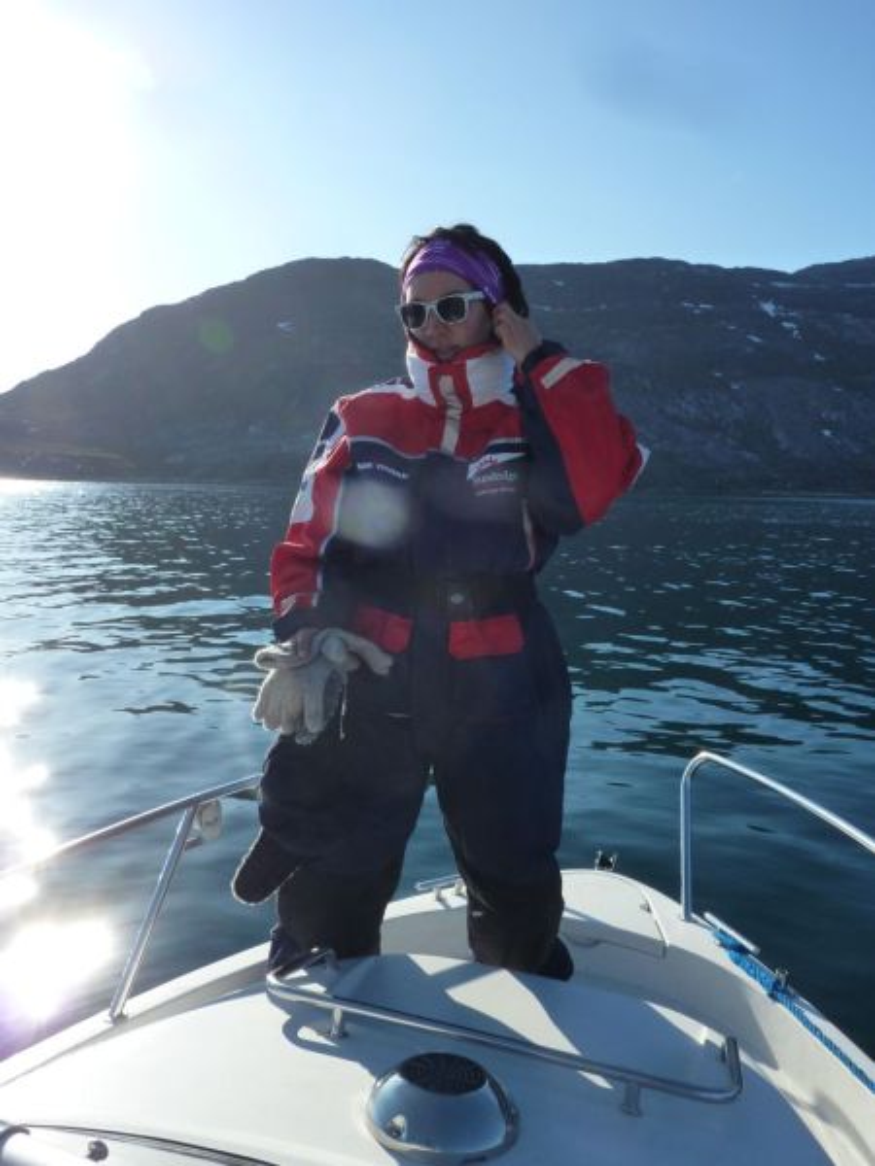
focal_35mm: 25
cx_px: 438
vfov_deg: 69.4
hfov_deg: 54.9
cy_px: 583
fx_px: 843
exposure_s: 1/500
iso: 125
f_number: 5
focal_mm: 4.1
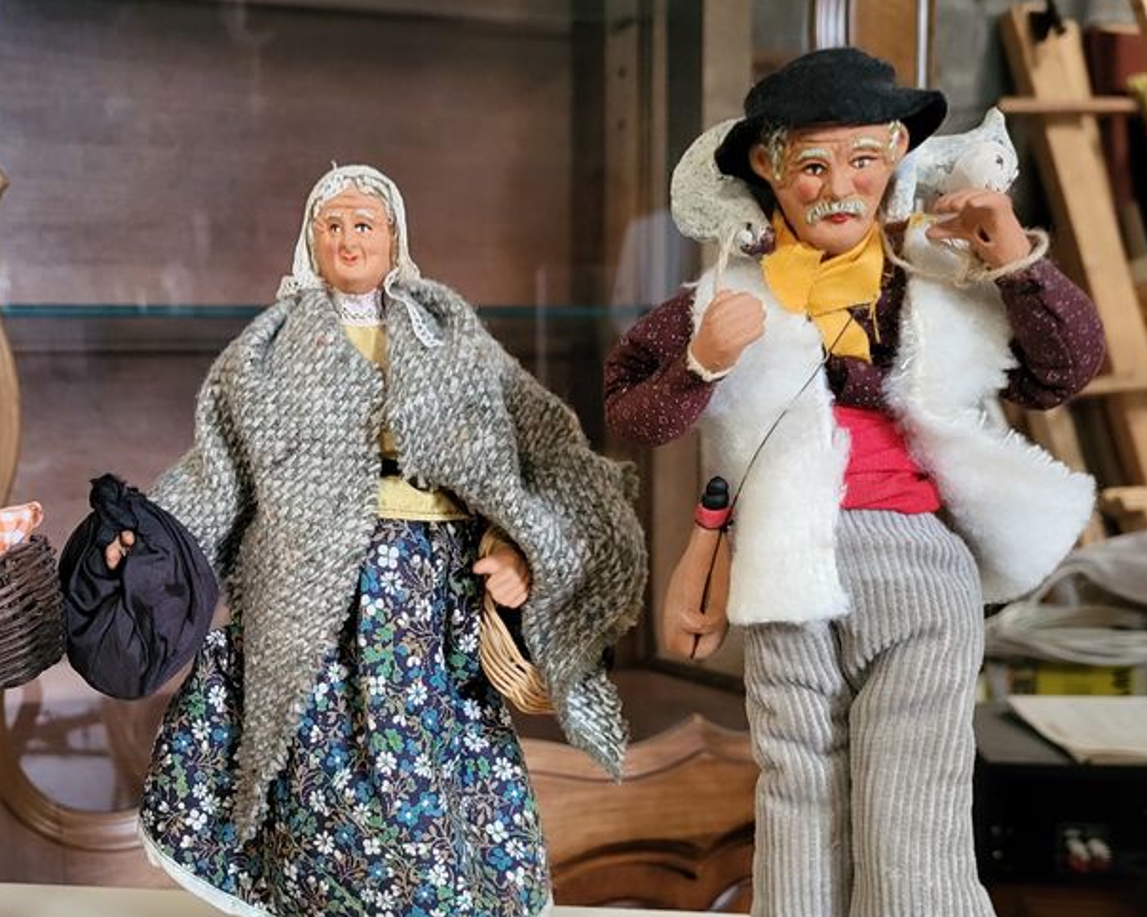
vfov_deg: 35.3
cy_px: 617
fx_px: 1426
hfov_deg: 42.5
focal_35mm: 42
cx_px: 292
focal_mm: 5.4
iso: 640
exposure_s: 1/25
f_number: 1.8
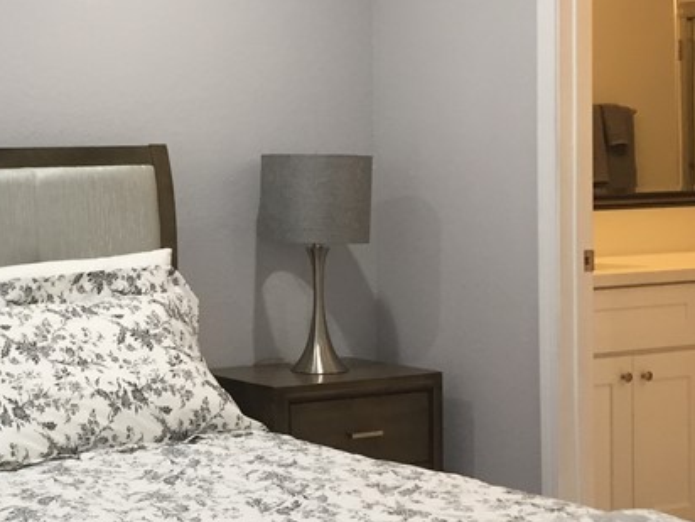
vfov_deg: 20.4
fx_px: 1446
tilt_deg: -3.4
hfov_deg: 25.7
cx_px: 7
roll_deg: +2.1
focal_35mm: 72
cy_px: 265
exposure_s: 1/30
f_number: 2.2
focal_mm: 4.15
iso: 64
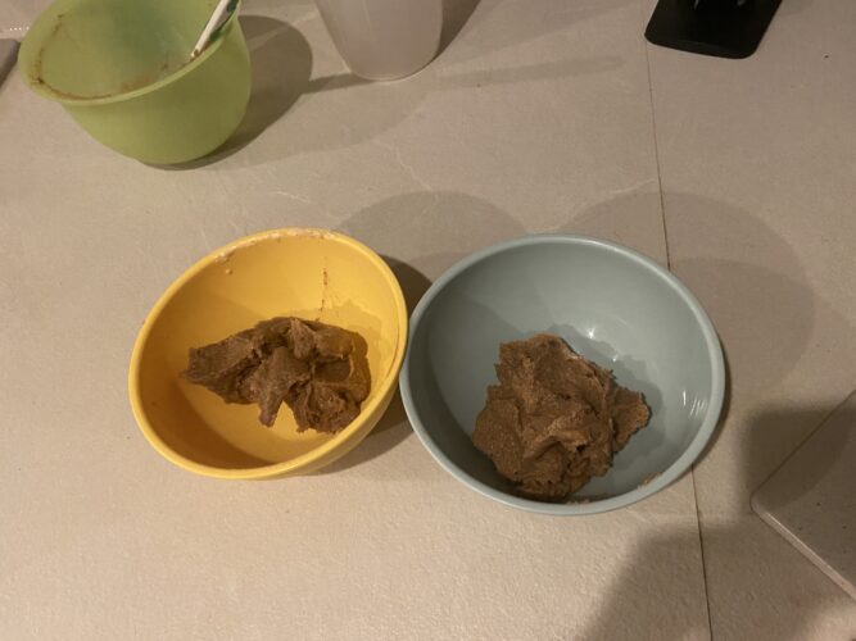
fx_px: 643
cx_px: 428
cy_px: 320
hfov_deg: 67.3
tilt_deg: -59.2
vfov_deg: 53.0
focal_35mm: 26
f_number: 1.8
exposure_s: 1/33
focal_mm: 4.25
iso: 500
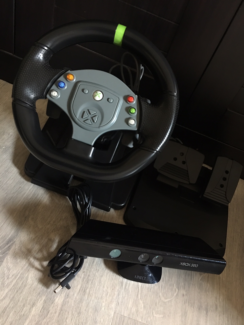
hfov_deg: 48.2
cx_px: 122
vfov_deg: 61.7
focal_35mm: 29
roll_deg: -23.0
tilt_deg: -44.0
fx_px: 273
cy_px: 162
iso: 100
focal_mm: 4.15
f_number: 2.2
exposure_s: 1/4
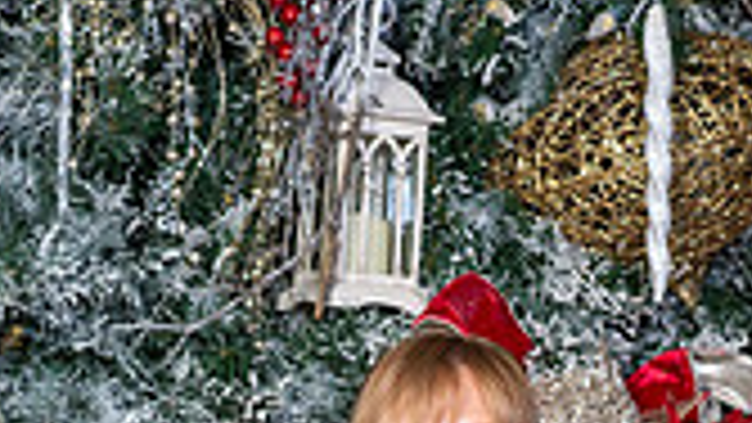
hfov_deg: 9.0
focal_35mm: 239
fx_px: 4766
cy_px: 1008
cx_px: 281
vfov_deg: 4.9
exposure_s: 1/125
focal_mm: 85
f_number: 8
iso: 400
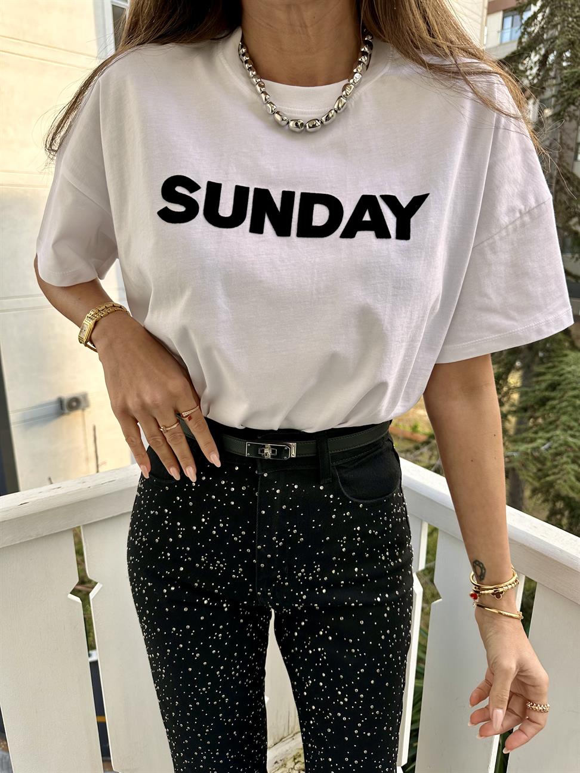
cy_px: 386
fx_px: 536
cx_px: 290
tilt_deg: -15.4
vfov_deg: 71.6
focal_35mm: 24
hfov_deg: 56.8
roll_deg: -0.8
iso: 80
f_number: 1.78
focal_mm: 6.86
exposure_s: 1/428
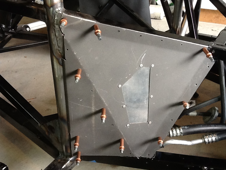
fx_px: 209
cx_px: 113
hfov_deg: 56.8
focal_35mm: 32
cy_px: 85
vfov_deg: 44.2
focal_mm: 2.03
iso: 100
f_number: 2.4
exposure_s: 1/30
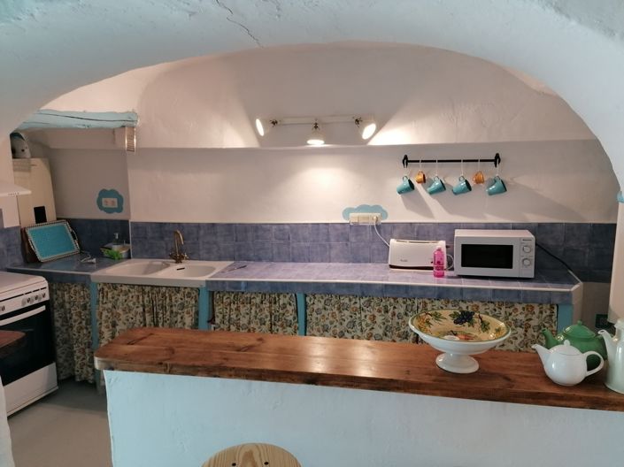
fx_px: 486
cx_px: 312
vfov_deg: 51.3
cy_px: 234
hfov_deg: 65.3
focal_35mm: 27
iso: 125
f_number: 1.8
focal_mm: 4.75
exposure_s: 1/50
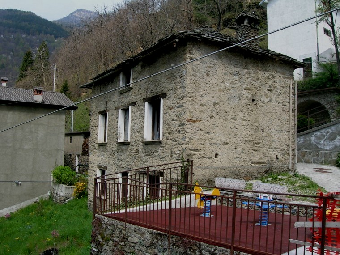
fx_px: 344
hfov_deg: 52.6
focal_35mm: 35
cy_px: 128
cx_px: 170
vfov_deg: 40.7
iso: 50
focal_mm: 5.4
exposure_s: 1/220
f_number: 4.8
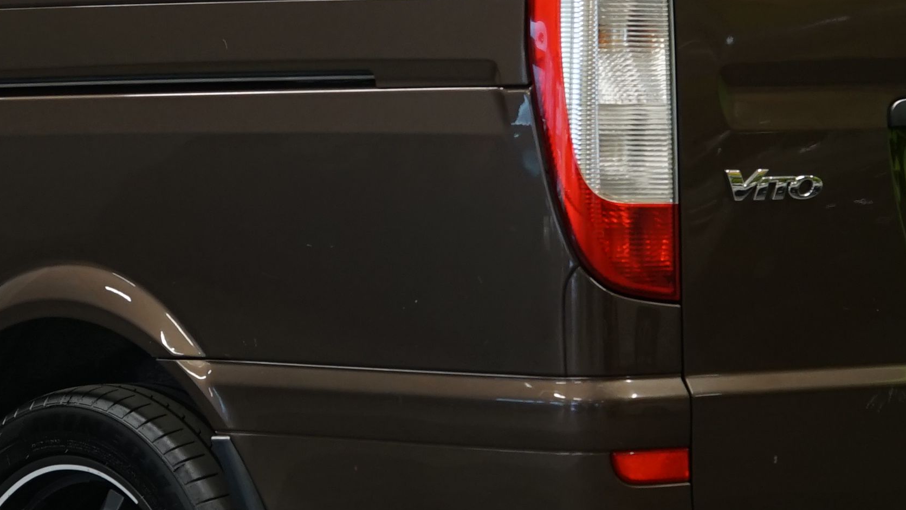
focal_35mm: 233
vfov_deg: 5.2
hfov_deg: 9.2
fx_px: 5598
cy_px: 100
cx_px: 189
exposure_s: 1/20
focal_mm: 62
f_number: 4.5
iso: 500
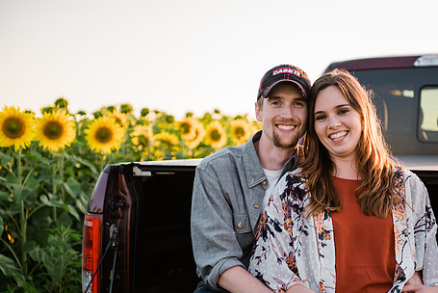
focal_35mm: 79
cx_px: 257
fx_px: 962
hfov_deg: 25.6
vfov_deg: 17.3
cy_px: 179
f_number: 2.8
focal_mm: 62
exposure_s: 1/400
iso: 320
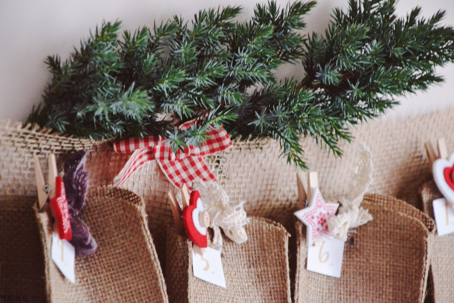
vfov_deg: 8.7
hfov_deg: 13.0
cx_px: 227
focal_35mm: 158
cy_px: 152
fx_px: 1986
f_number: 5.6
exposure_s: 1/15
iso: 3200
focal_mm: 105
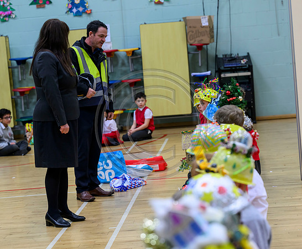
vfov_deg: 15.2
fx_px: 933
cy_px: 124
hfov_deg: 18.4
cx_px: 160
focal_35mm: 103
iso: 2000
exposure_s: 1/200
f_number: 4
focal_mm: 90
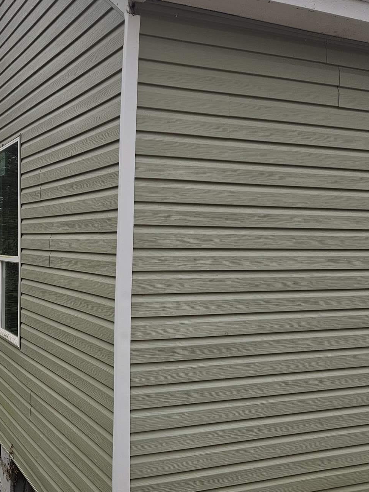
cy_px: 260
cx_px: 88
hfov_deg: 34.3
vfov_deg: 45.8
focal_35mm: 41
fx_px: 583
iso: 25
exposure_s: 1/363
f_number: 1.8
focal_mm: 5.4
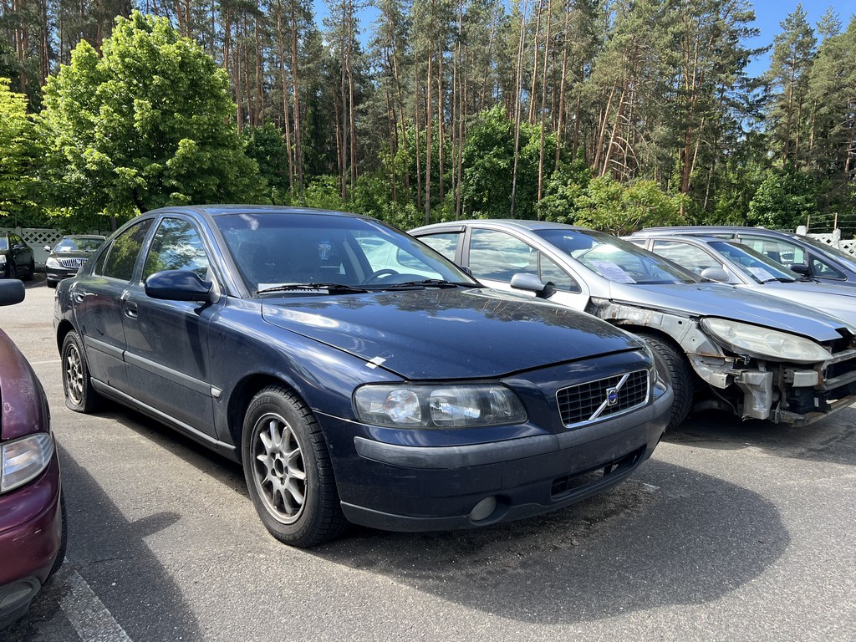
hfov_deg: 67.3
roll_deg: -3.2
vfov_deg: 53.1
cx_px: 428
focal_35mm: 26
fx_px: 643
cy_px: 321
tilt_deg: -4.1
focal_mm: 5.7
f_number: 1.5
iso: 50
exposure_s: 1/1124
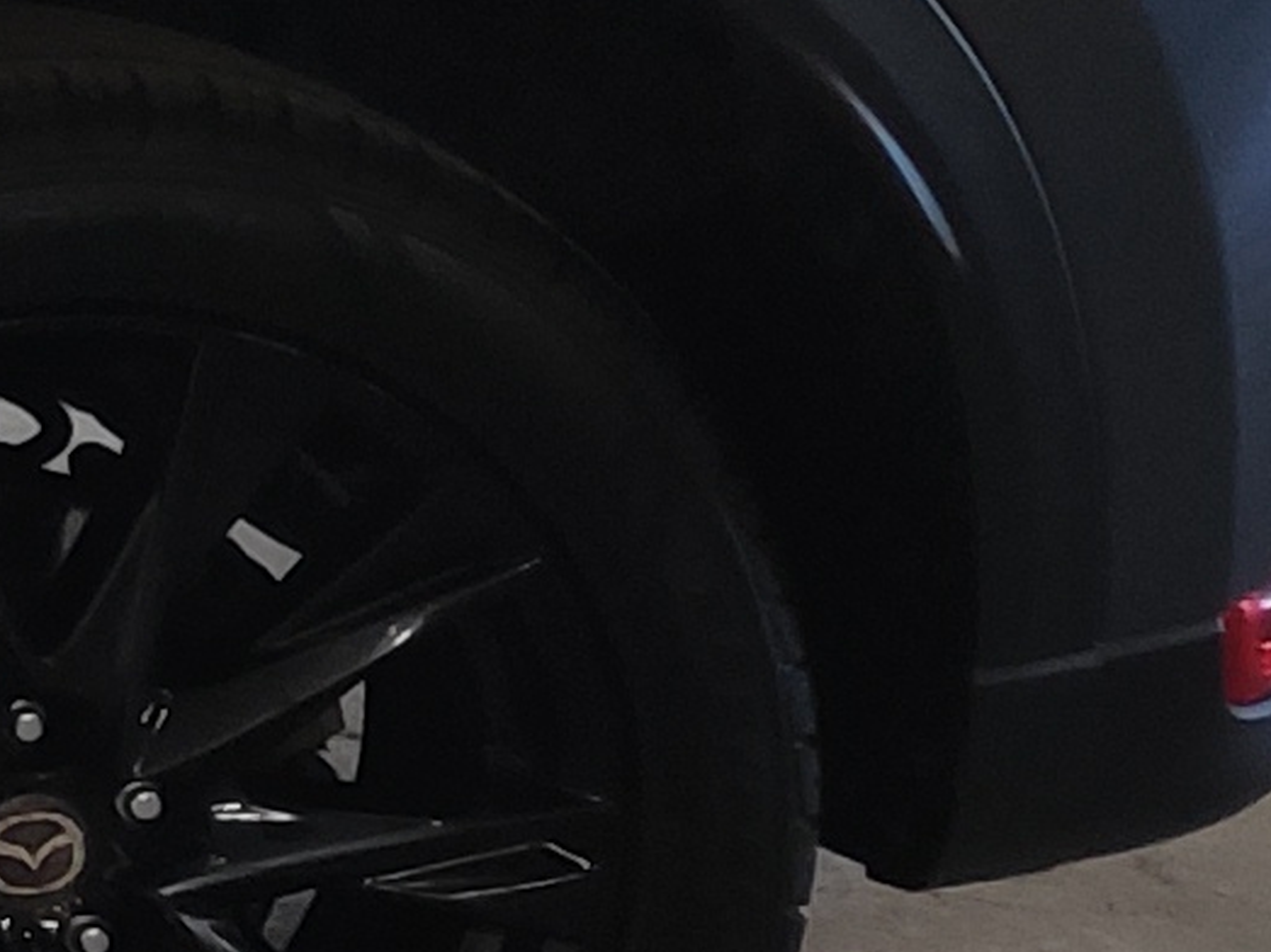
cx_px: -3026
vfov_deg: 7.4
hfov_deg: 8.0
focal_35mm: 199
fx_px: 7305
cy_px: -381
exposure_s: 1/50
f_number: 1.79
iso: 192
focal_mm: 4.74
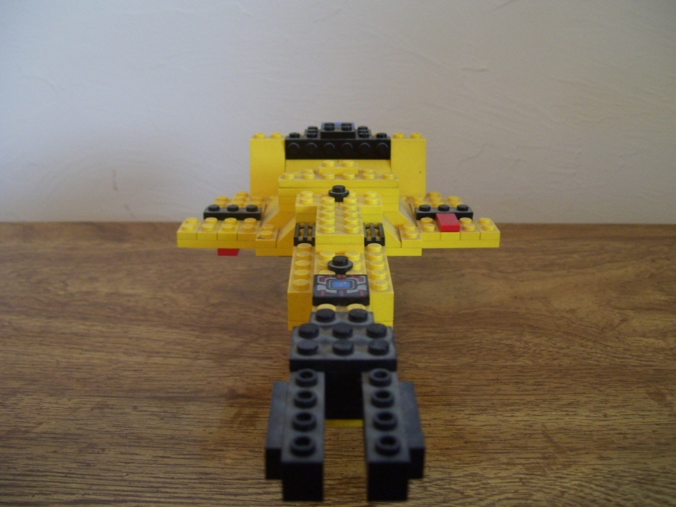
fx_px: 723
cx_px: 338
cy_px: 254
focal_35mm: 37
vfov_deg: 38.7
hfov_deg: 50.1
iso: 160
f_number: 2.7
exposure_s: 1/8
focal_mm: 6
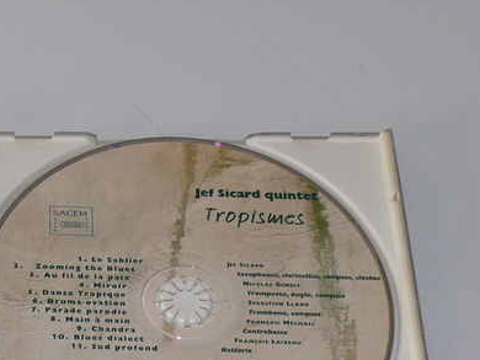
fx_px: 2525
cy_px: 249
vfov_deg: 8.2
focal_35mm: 182
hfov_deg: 10.7
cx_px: -69
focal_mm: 12
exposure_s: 1/30
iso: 100
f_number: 3.2
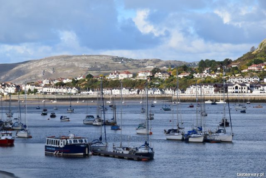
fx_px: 1164
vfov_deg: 8.7
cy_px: 89
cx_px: 133
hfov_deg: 13.0
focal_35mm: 158
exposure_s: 1/500
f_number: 11
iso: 360
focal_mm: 105
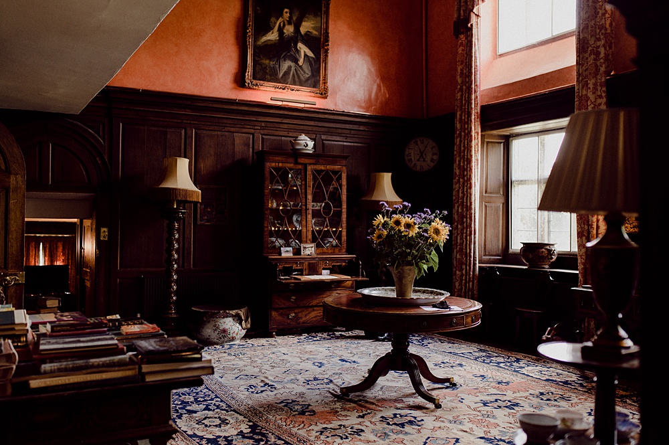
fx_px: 650
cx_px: 334
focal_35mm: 35
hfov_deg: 54.5
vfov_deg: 37.8
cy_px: 222
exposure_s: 1/100
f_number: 2.5
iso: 200
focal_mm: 35
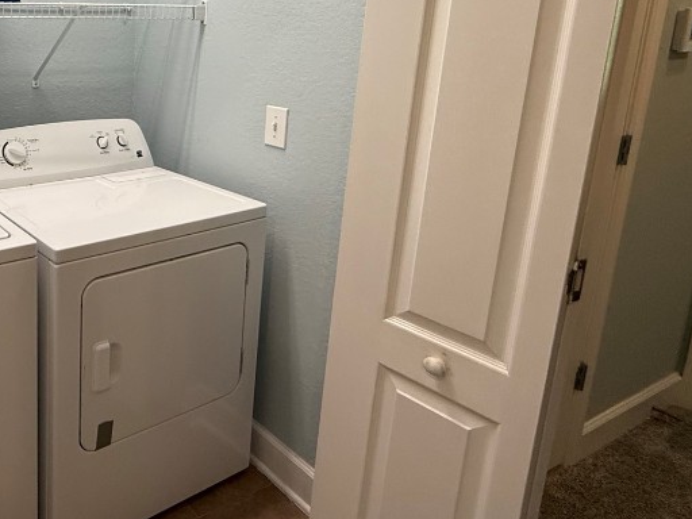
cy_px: 120
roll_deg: -0.5
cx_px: 34
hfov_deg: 53.1
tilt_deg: -10.2
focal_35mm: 28
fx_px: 560
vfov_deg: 47.6
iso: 200
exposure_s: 1/120
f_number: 2.2
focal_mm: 2.22
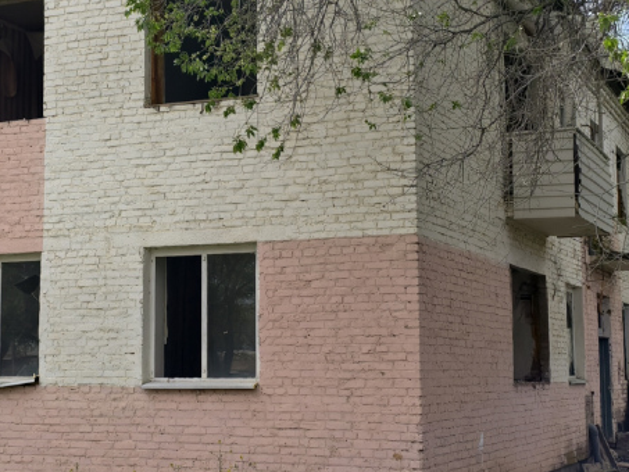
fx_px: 1200
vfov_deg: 22.3
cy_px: 212
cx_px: 230
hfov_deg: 29.3
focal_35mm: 66
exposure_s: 1/6757
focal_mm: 6.54
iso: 72
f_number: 1.57
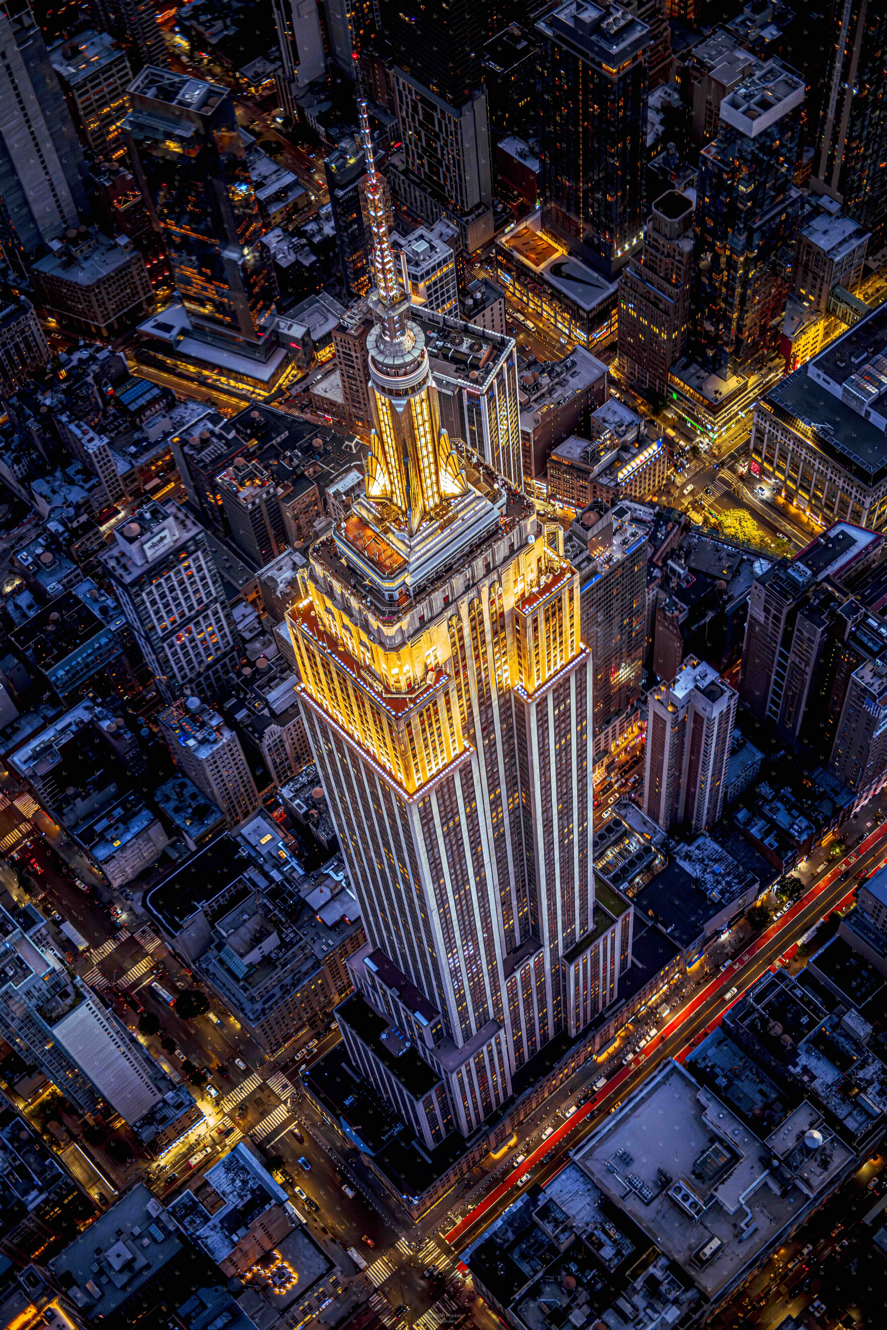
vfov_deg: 41.1
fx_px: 1774
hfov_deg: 28.1
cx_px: 444
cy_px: 665
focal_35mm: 48
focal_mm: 48
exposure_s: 1/200
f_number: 2.8
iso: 1250
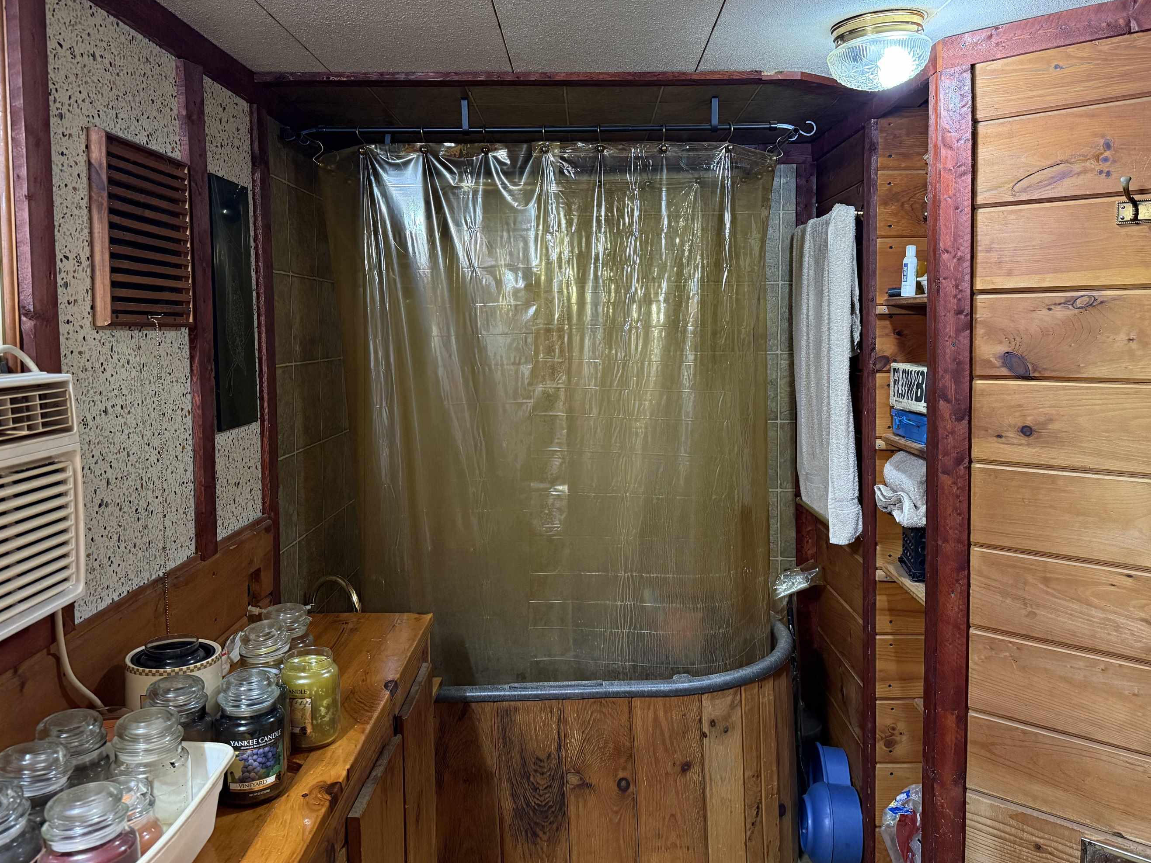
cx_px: 584
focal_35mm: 28
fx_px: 931
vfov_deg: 49.6
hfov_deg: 63.4
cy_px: 374
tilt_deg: -3.1
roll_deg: +0.4
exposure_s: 1/60
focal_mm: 6.76
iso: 400
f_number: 1.78
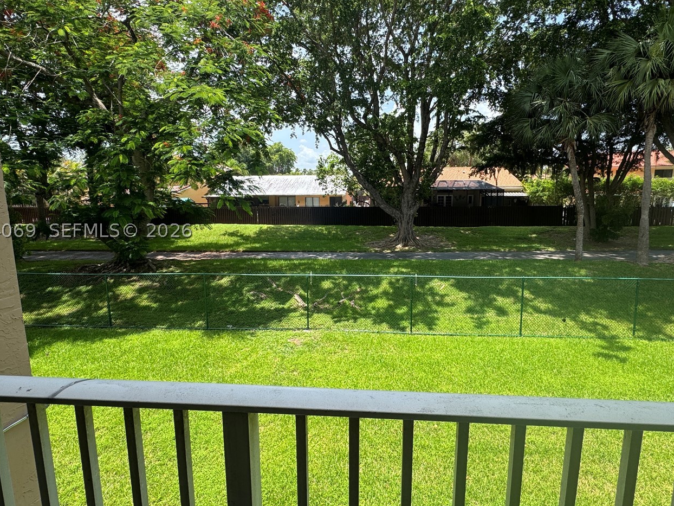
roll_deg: -0.4
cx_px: 358
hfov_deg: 87.6
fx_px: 350
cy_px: 230
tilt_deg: -8.7
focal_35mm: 18
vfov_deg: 71.4
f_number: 2.2
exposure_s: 1/573
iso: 40
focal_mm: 2.22
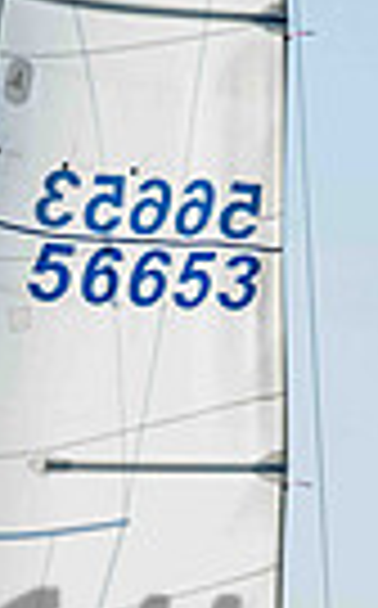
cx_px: -250
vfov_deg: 3.4
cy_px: 924
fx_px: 10252
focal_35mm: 620
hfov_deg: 2.1
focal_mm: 125
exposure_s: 1/1000
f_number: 8
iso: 400
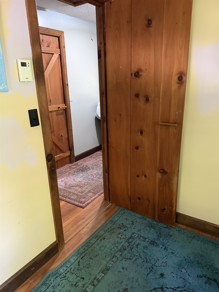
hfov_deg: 56.8
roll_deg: +0.5
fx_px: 202
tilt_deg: -16.9
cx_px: 110
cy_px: 146
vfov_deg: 71.6
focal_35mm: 24
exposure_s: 1/42
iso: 800
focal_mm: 6.76
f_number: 1.78
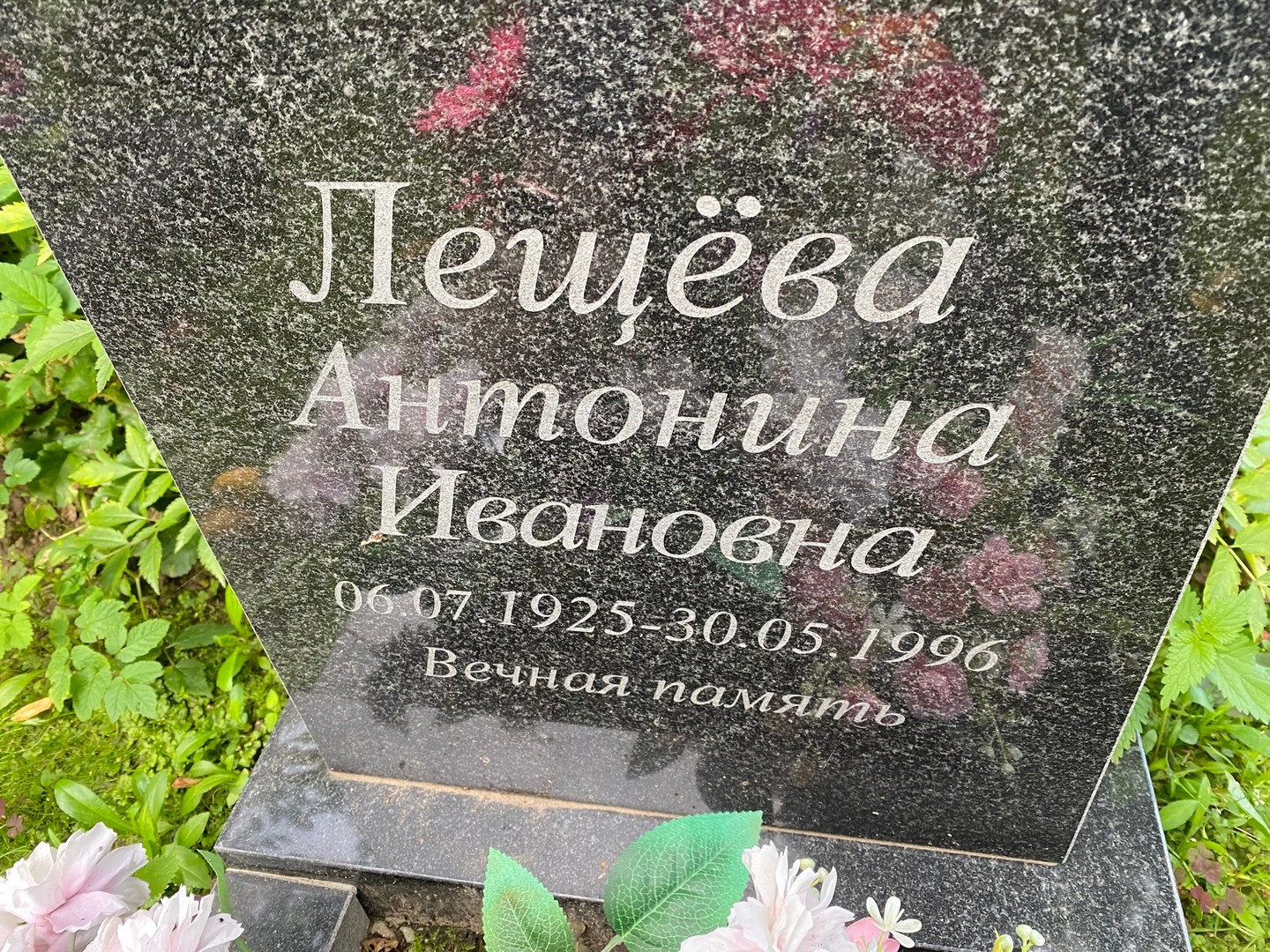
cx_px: 635
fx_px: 954
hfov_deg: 67.3
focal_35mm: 26
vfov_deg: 53.1
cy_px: 476
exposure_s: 1/90
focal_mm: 4.25
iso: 125
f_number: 1.8
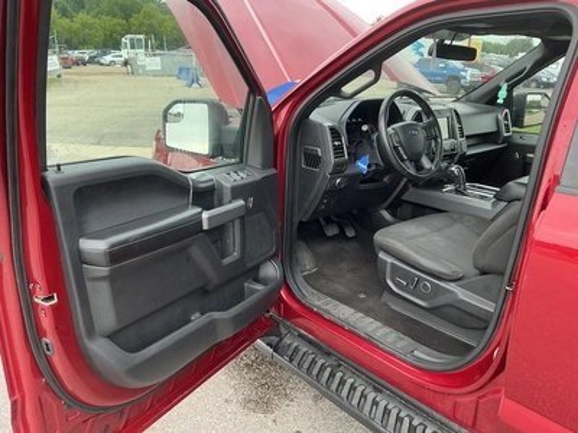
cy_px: 216
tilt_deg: -17.3
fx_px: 468
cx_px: 289
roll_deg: -1.0
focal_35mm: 28
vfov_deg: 49.7
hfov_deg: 63.4
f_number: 1.8
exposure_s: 1/149
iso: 25
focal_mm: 3
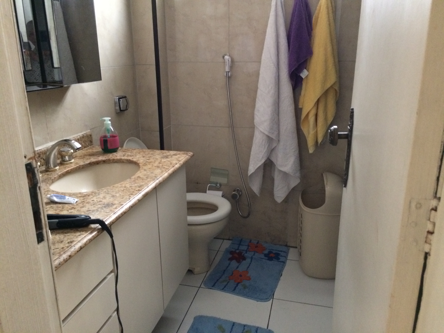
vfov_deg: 48.2
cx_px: 222
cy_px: 166
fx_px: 372
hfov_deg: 61.7
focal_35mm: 29
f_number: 2.2
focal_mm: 4.15
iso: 400
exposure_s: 1/15
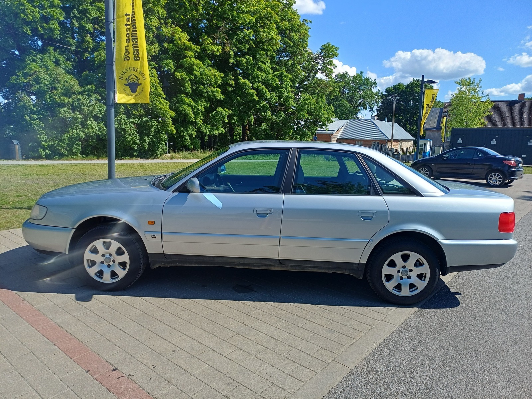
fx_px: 384
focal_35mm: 25
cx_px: 266
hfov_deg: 69.4
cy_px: 200
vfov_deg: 54.9
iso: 50
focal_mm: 4.65
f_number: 1.8
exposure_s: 1/962
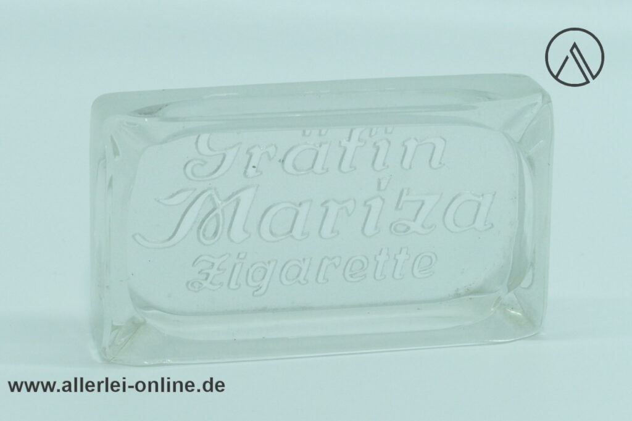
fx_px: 4212
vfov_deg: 5.7
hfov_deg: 8.6
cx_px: 316
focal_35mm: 240
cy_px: 210
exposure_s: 1/80
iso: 1600
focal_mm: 87.58
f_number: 8
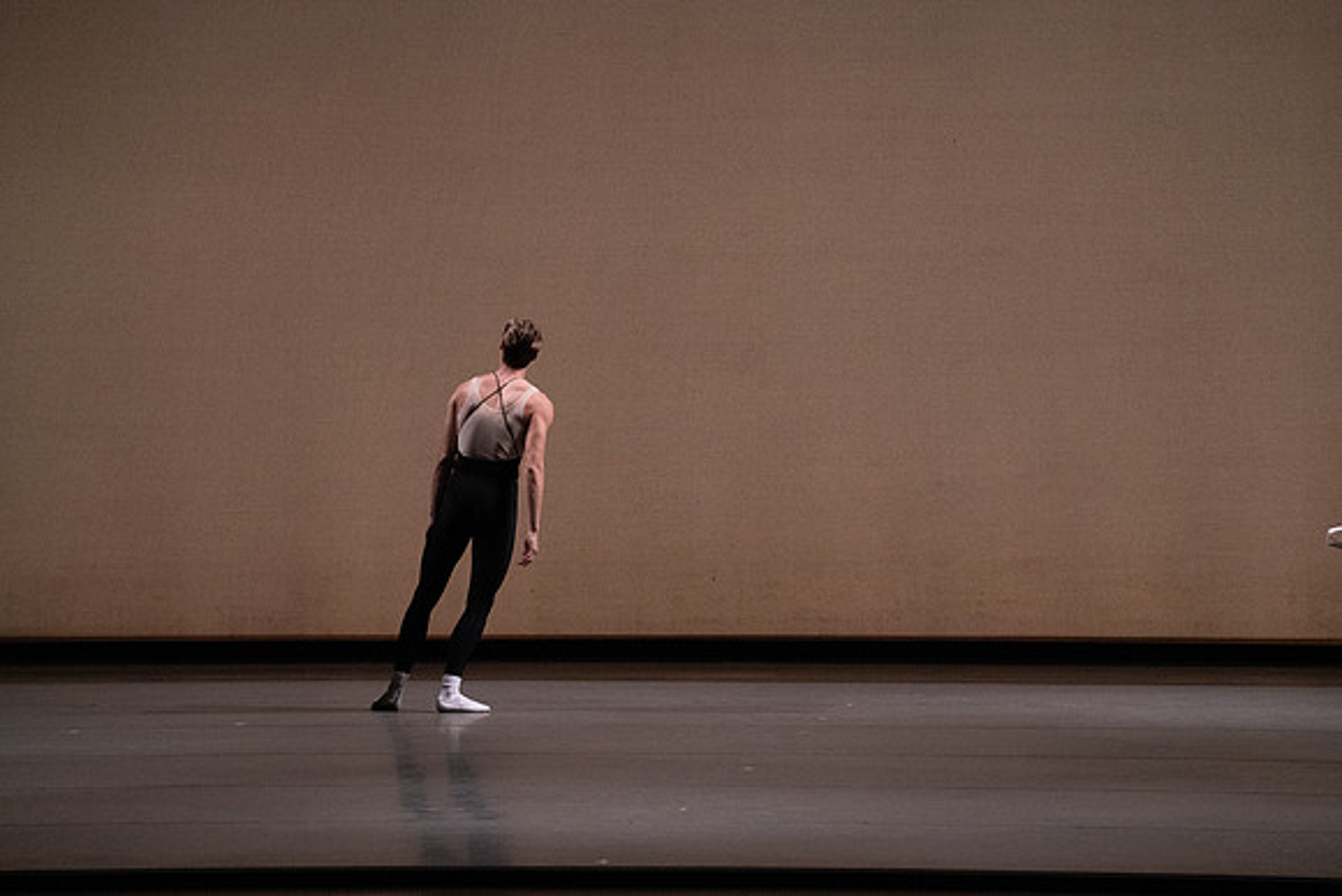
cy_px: 448
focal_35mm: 182
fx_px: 6786
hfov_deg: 11.3
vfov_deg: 7.5
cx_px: 671
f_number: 6.3
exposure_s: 1/500
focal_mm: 182
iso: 12800
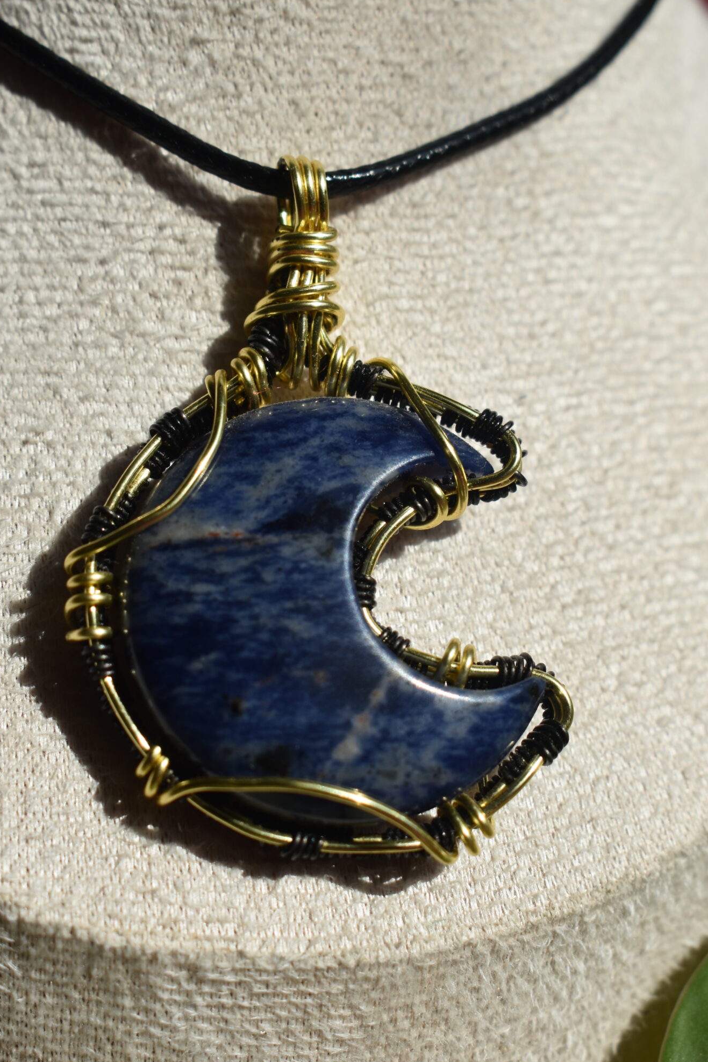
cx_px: 299
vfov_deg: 28.8
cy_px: 562
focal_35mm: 70
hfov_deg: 19.4
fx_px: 2064
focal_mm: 36
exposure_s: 1/500
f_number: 8
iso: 100
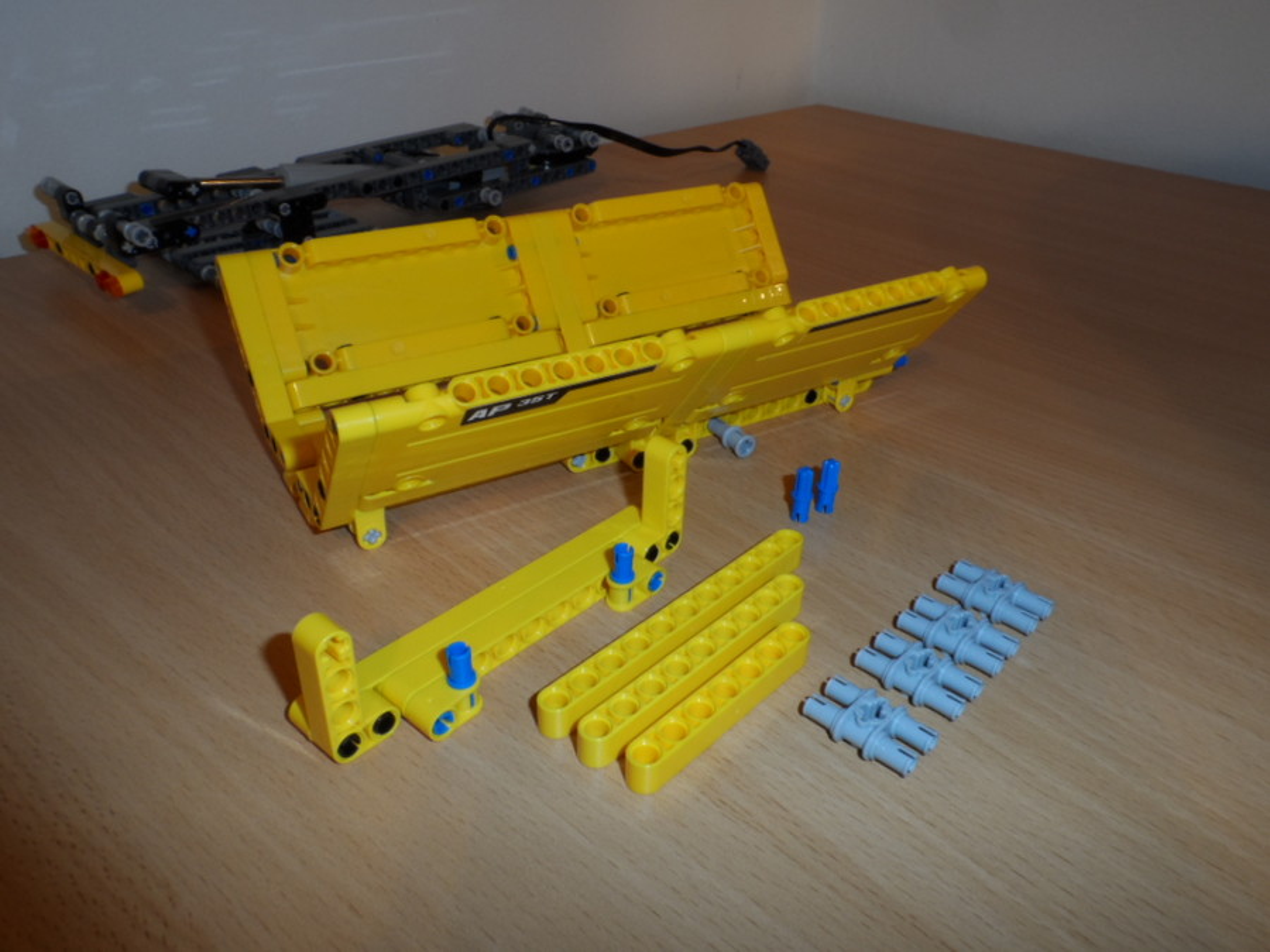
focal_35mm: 24
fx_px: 881
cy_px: 476
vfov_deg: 56.8
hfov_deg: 71.6
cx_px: 635
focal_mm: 4
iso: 100
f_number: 7.2
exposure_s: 1/1.43
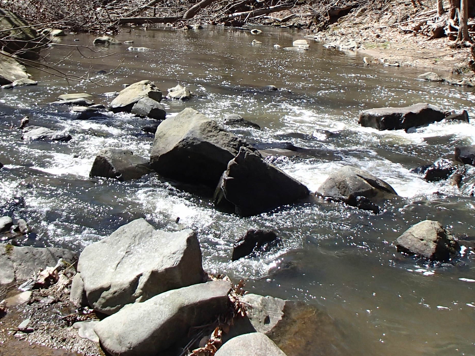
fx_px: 823
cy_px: 64
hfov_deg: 32.2
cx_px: 248
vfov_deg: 24.0
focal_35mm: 60
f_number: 3.9
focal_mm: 5
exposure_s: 1/400
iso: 100
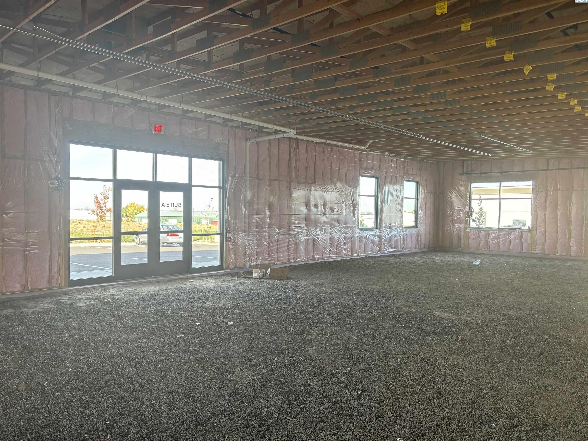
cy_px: 220
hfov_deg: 67.3
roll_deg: +0.0
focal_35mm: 26
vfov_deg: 53.1
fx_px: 442
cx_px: 294
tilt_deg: -2.7
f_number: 1.6
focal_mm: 5.96
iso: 125
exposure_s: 1/122
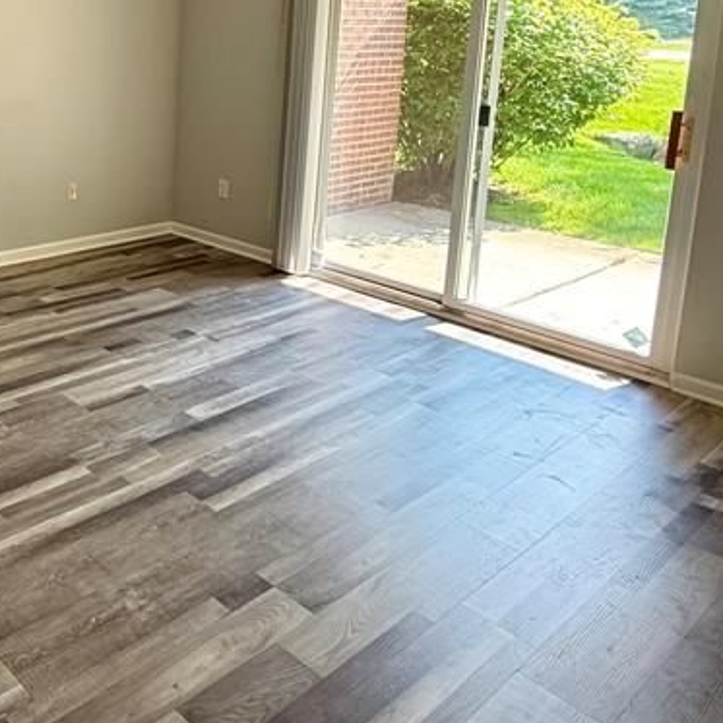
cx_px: -14
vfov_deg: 45.5
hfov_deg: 41.5
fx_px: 803
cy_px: 124
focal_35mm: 34
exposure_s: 1/99
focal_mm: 2.22
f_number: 2.2
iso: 64
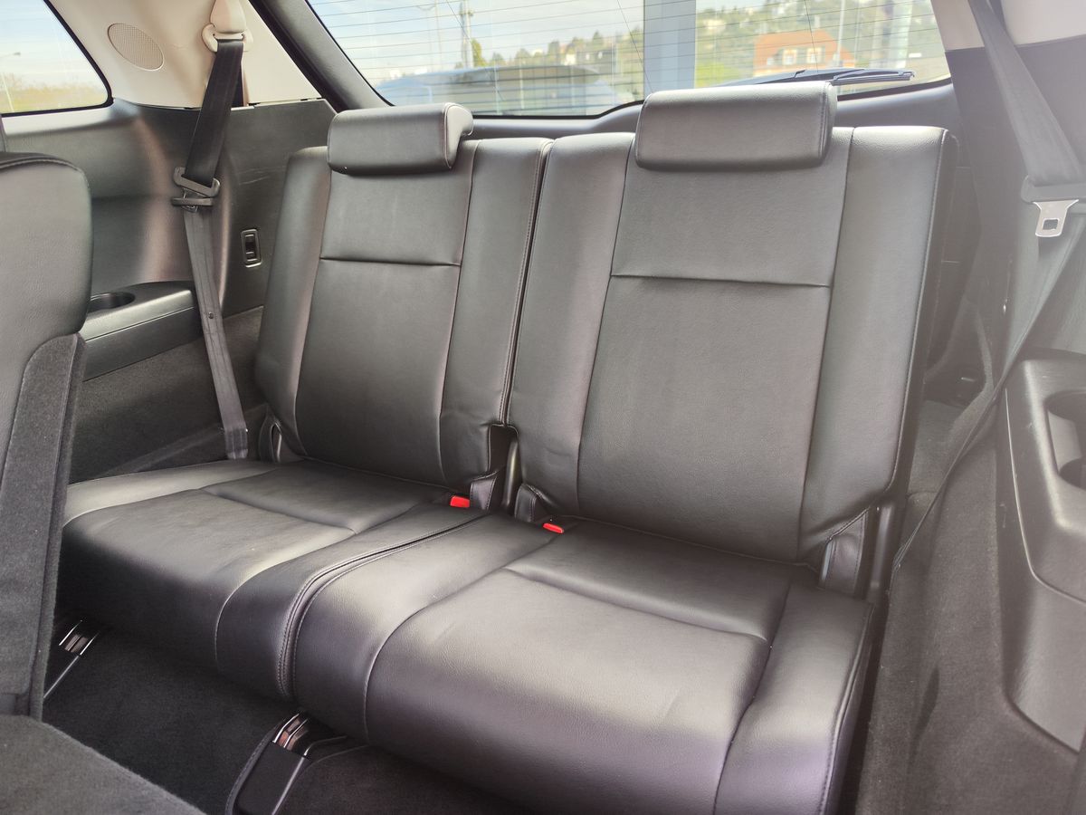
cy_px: 408
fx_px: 722
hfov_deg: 73.9
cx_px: 543
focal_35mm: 23
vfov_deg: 58.9
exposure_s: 1/83.8
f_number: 1.69
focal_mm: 7.01
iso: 344
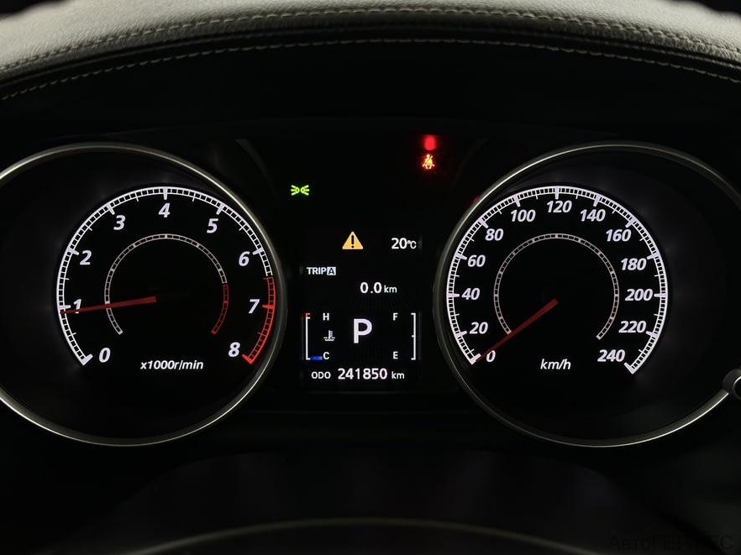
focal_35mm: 49
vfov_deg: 29.7
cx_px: 364
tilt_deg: -24.3
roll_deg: -0.3
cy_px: 276
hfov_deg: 38.9
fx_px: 1049
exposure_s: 1/50
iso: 125
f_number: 1.78
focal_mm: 6.86
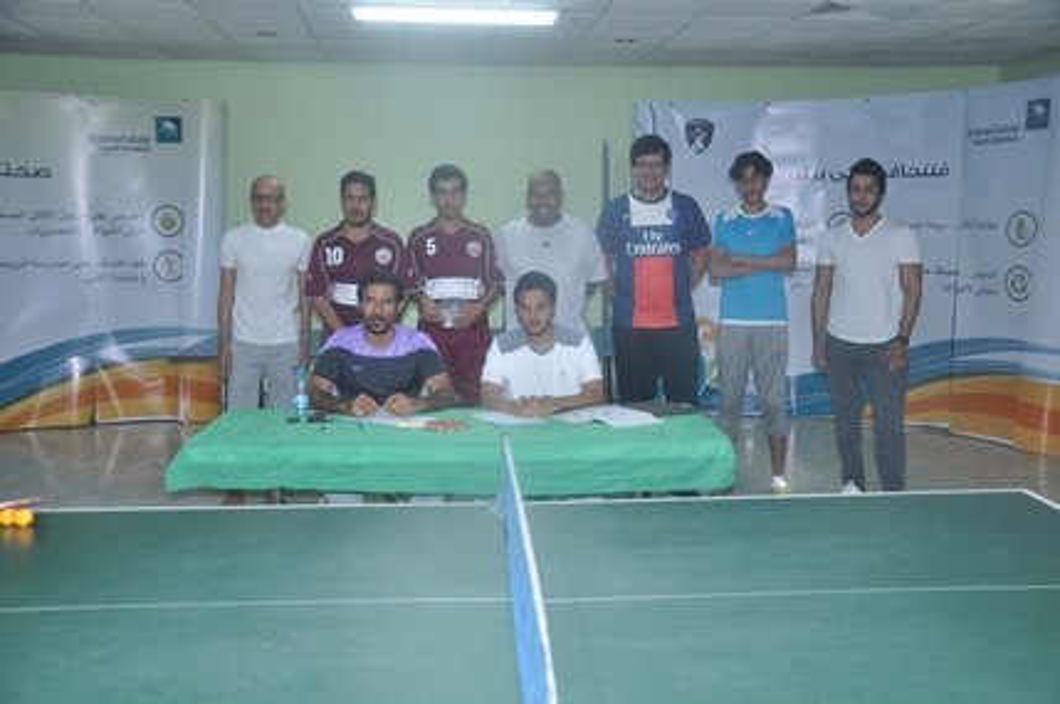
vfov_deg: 34.1
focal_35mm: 39
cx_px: 530
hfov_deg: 49.6
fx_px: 1147
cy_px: 352
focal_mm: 26
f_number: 4
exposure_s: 1/60
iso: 450
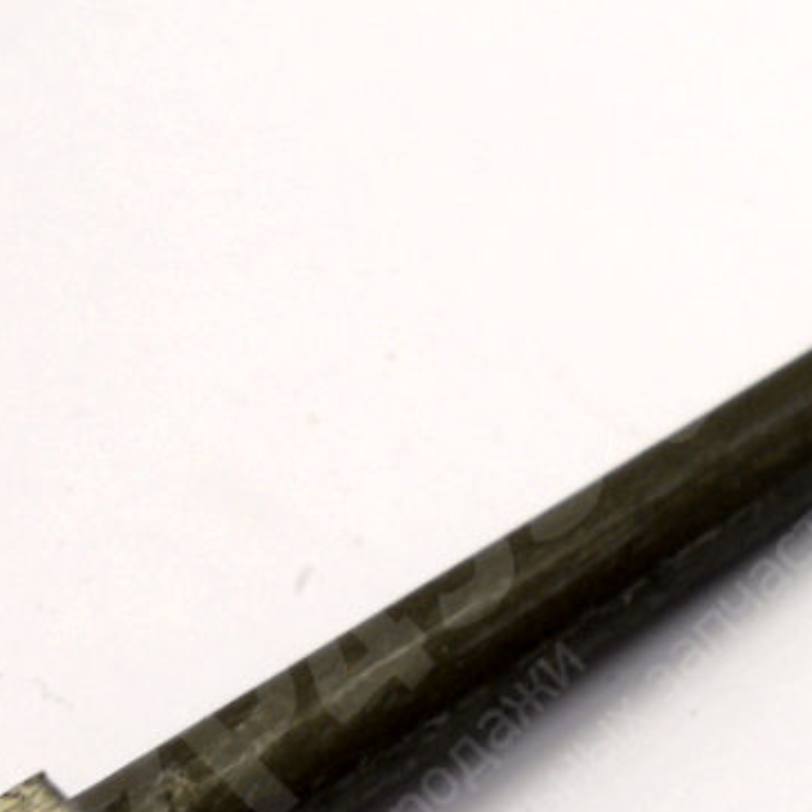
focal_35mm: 78
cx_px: 481
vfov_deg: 22.1
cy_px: 566
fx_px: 2070
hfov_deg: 22.2
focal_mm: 5.8
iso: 80
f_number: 3.5
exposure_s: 1/30
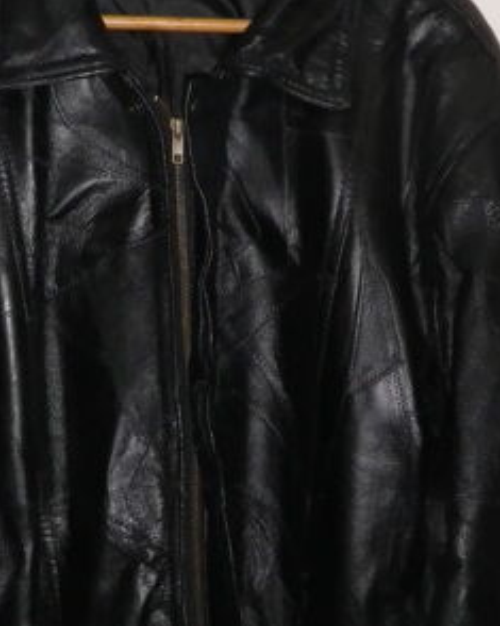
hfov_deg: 18.5
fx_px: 1536
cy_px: 402
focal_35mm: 83
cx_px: 249
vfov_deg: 22.9
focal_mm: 7
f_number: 4
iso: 400
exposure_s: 1/50
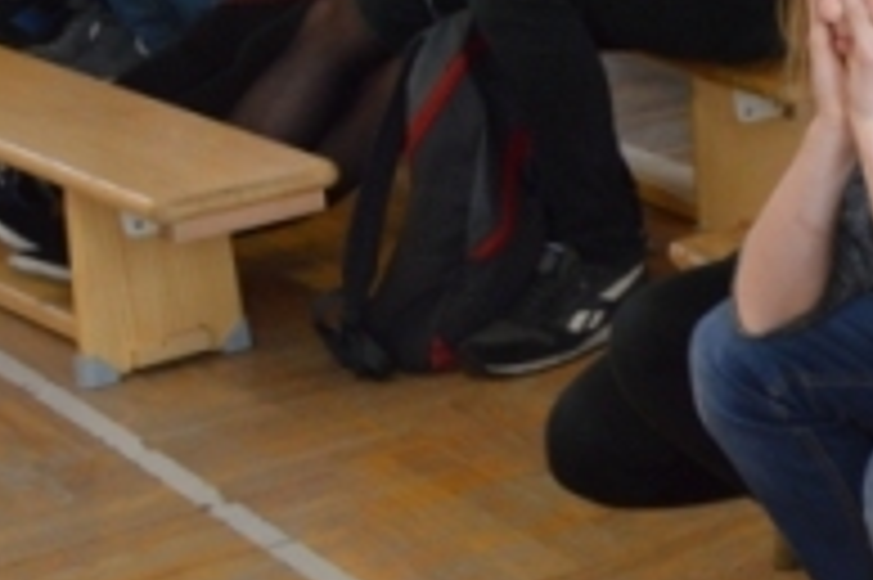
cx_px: 1807
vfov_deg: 10.2
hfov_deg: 13.1
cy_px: -83
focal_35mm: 133
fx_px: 3225
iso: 400
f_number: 4
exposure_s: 1/60
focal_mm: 21
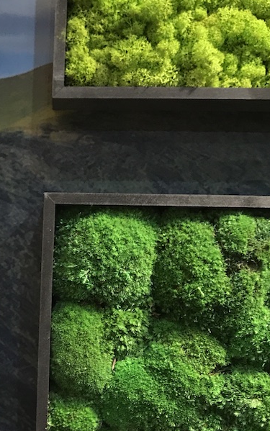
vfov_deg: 30.7
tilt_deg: -1.4
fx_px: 776
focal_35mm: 66
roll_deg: -0.3
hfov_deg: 18.9
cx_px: -28
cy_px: 300
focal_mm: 3.99
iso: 32
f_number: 1.8
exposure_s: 1/20
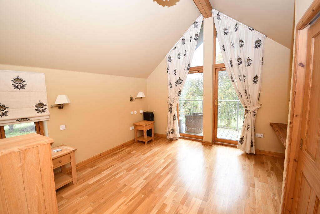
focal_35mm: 15
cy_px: 107
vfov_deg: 77.3
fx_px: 133
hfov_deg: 100.4
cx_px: 160
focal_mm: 10
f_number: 4
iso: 450
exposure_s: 1/60
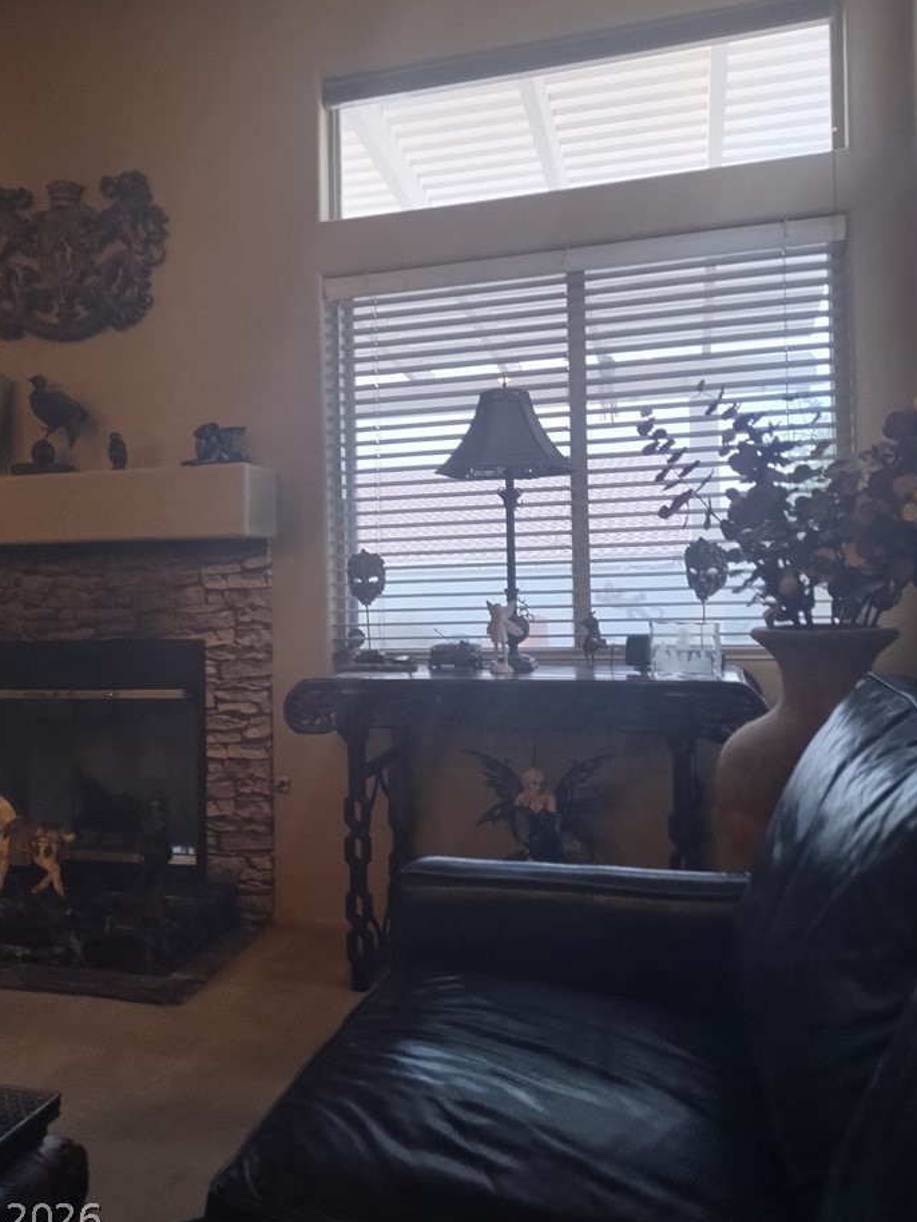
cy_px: 564
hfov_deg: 49.7
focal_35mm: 28
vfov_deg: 63.3
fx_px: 989
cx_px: 422
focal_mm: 4.71
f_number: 1.7
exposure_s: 1/40
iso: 113
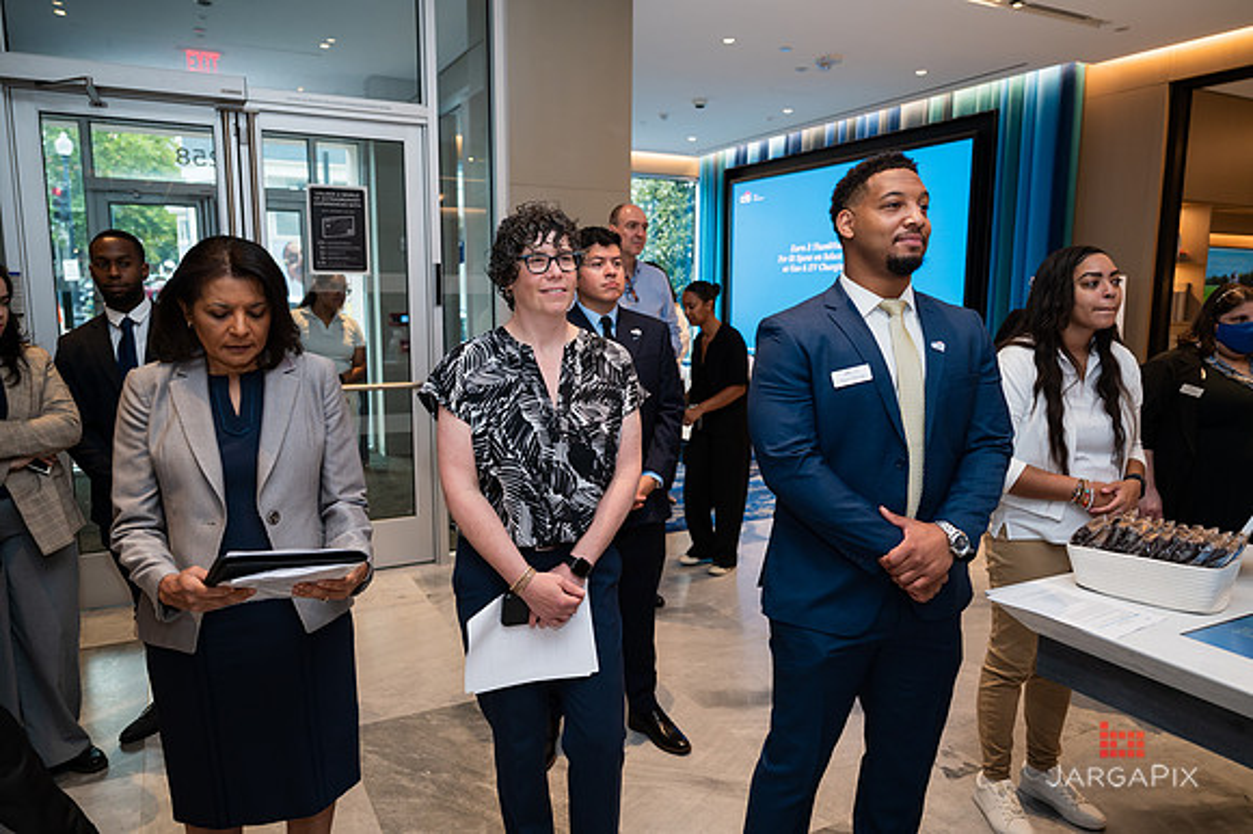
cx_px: 626
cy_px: 417
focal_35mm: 24
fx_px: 851
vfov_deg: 52.2
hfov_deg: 72.7
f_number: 3.2
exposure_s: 1/160
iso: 400
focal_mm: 24
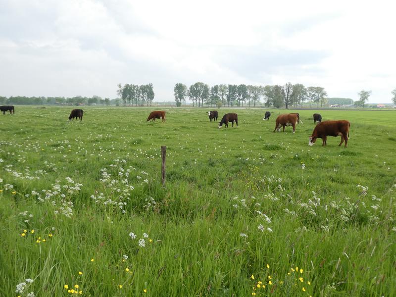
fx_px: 355
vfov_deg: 45.4
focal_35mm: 31
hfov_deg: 58.4
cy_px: 148
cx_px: 198
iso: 80
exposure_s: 1/400
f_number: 3.5
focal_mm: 5.4
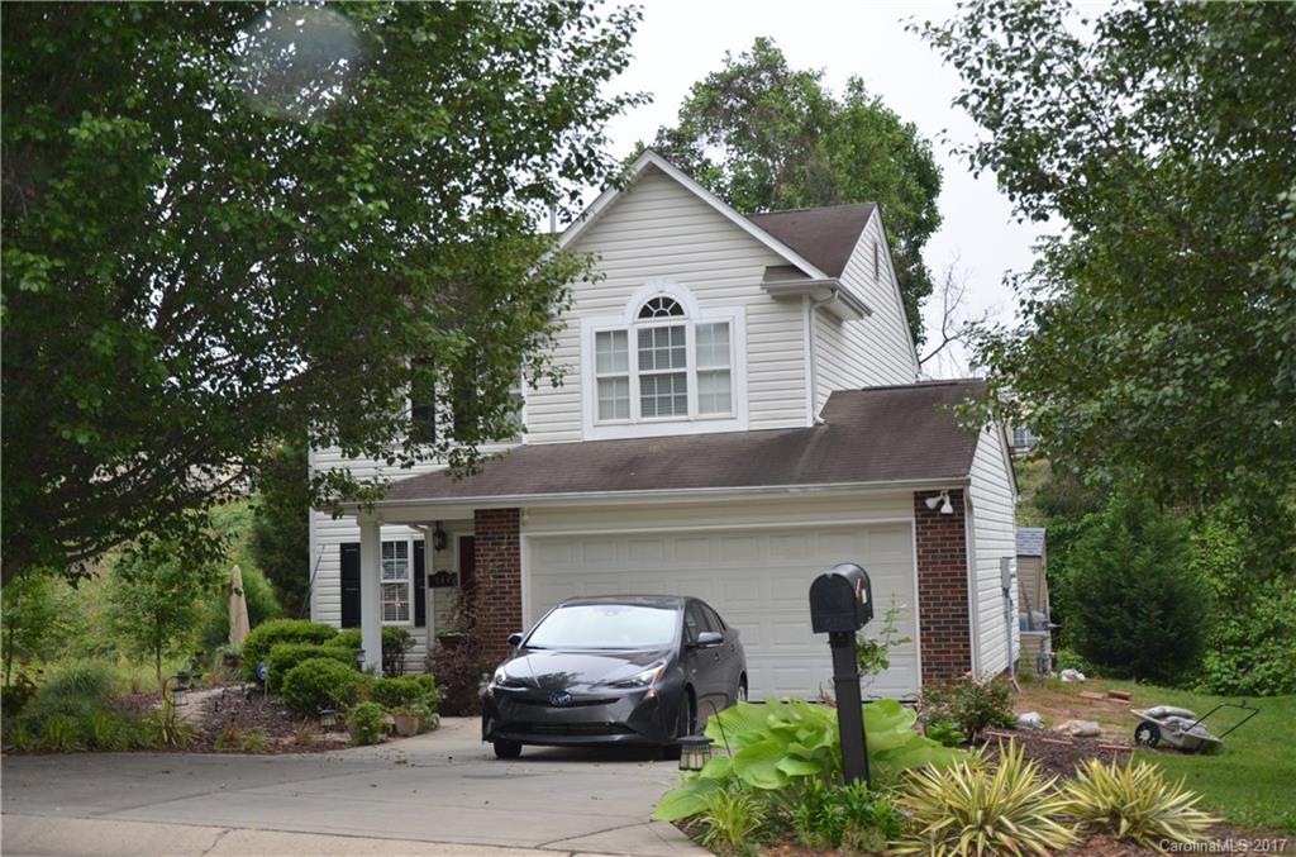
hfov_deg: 43.7
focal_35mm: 45
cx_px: 648
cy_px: 428
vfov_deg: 29.7
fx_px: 1616
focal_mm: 30
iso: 400
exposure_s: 1/100
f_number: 4.2
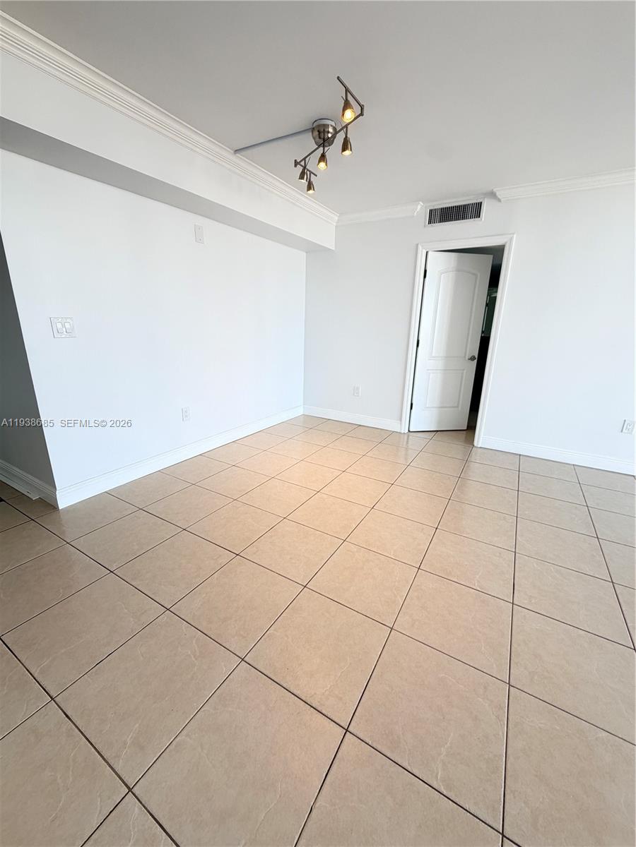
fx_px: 343
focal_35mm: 14
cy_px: 424
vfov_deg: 102.1
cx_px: 318
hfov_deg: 85.7
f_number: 2.2
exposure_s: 1/121
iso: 160
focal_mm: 2.22
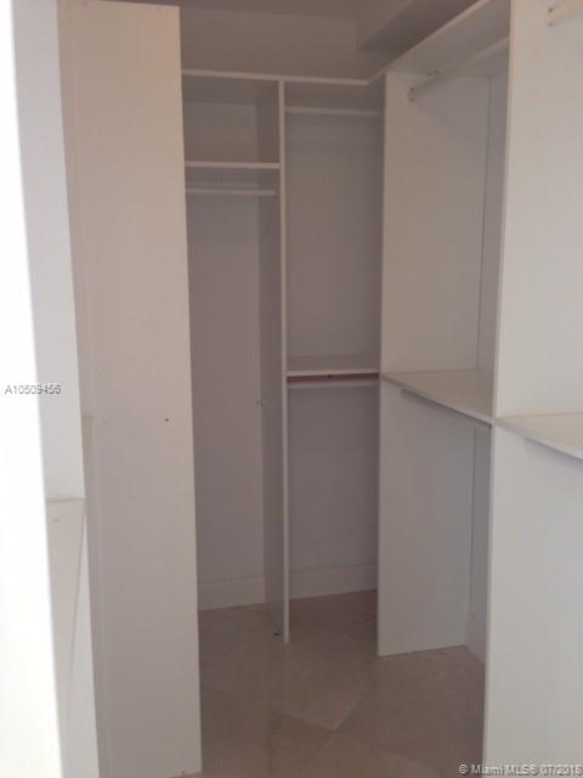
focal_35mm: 33
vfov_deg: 55.4
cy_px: 389
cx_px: 292
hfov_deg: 42.9
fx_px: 741
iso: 64
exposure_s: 1/20
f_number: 2.4
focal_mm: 4.12
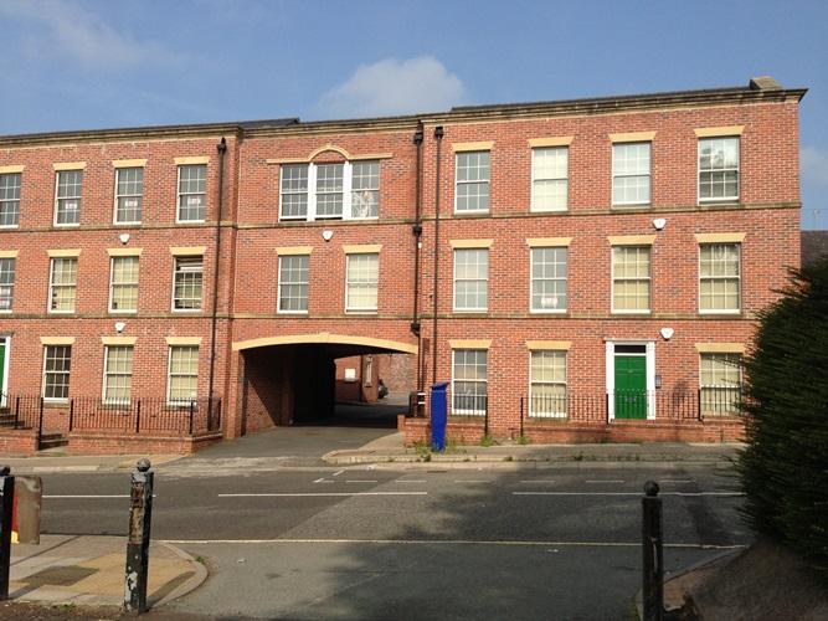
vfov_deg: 42.9
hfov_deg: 55.4
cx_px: 414
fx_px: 789
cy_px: 310
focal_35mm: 33
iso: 50
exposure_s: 1/1642
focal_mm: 4.13
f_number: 2.4
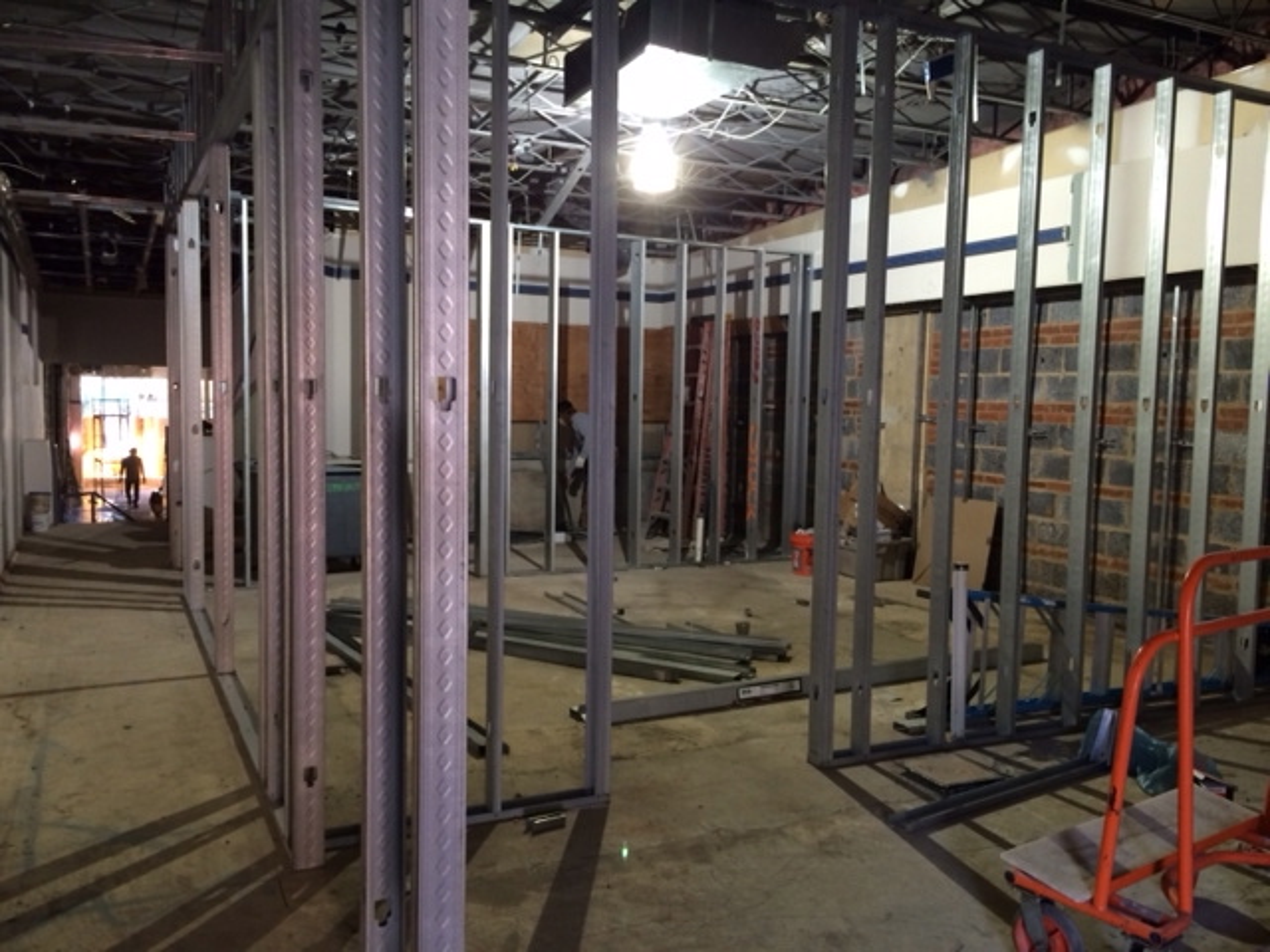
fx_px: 1101
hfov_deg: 60.0
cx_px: 635
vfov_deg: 46.8
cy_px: 476
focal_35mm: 30
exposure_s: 1/30
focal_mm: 4.12
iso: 100
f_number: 2.2
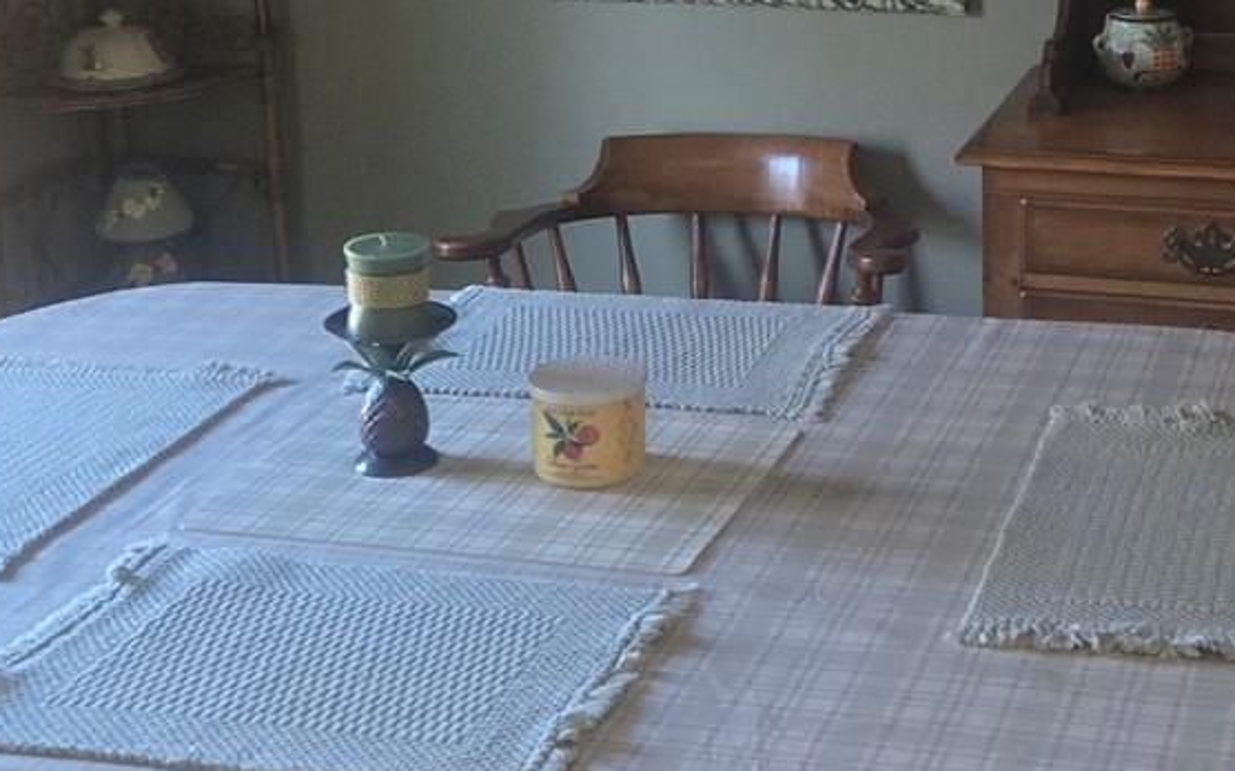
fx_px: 2356
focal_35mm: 70
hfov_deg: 29.0
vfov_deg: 18.4
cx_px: 894
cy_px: 122
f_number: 1.8
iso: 800
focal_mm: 5.4
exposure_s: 1/120
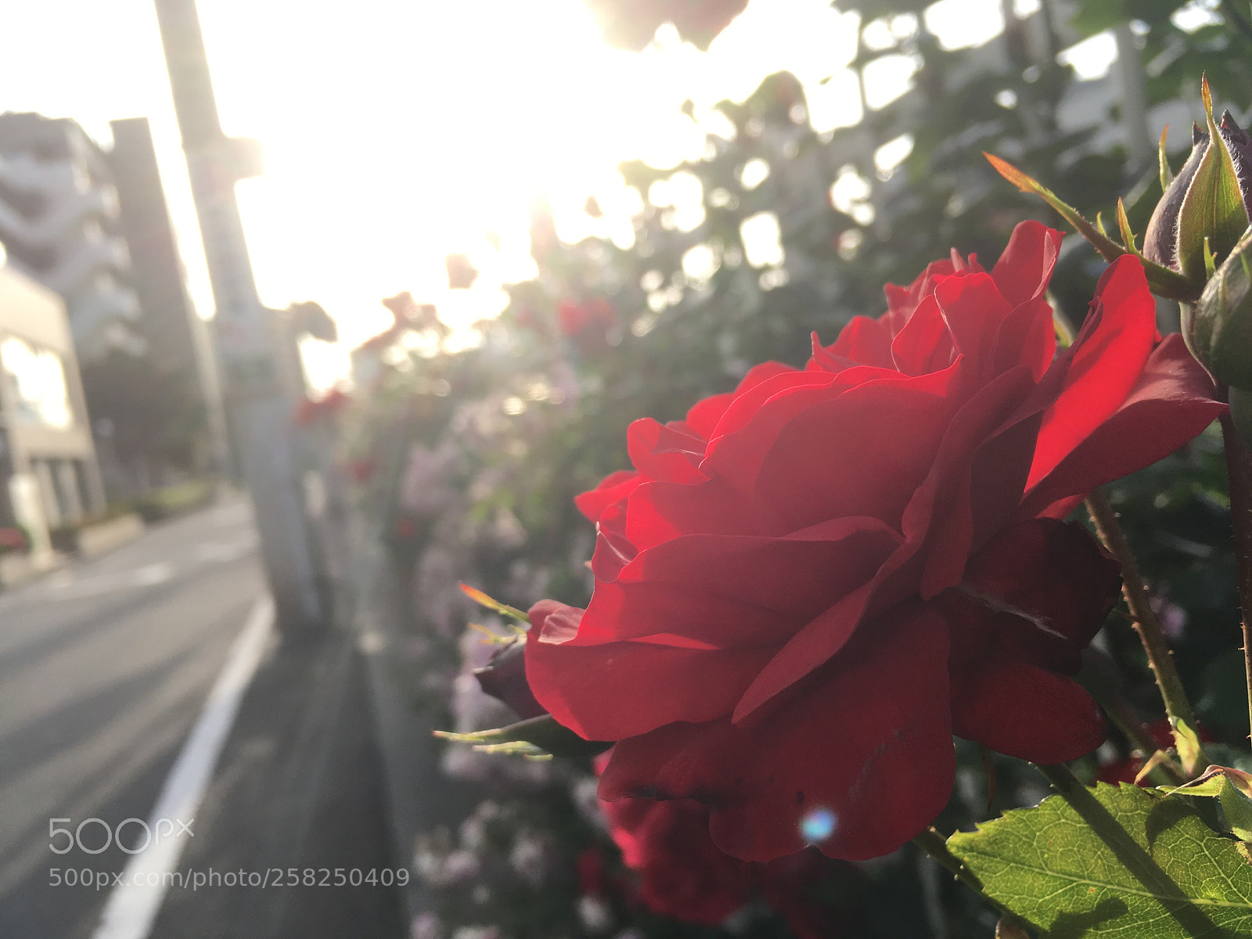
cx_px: 626
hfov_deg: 61.7
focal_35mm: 29
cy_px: 470
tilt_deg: -2.4
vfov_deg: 48.2
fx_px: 1049
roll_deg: +11.0
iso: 25
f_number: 2.2
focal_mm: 4.15
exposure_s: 1/444
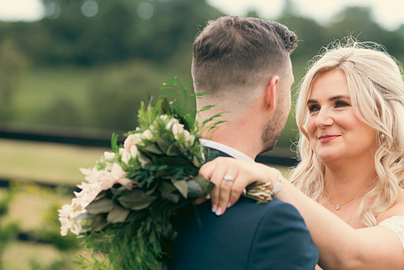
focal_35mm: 153
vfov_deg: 9.0
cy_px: 165
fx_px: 1718
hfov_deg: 13.4
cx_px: 242
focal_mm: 120
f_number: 3.5
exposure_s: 1/320
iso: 125
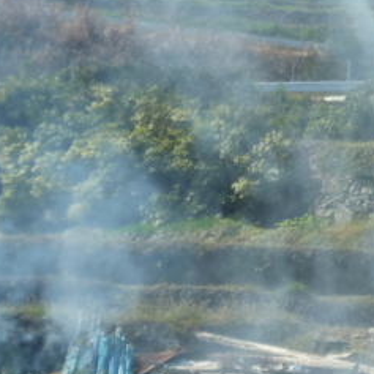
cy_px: 308
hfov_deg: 3.3
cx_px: 314
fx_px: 6417
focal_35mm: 525
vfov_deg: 3.3
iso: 125
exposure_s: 1/500
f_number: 4.5
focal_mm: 32.1
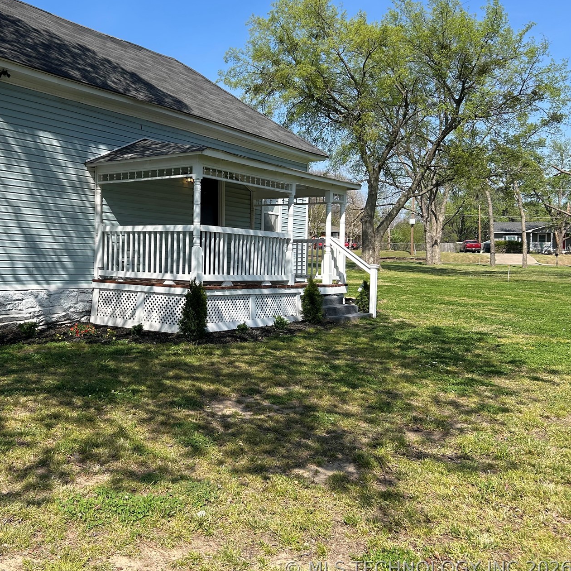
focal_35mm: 35
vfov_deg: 47.2
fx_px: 653
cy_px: 257
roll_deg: -1.9
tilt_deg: -0.3
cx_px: 142
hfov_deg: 45.6
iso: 50
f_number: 1.5
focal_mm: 5.7
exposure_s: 1/3356
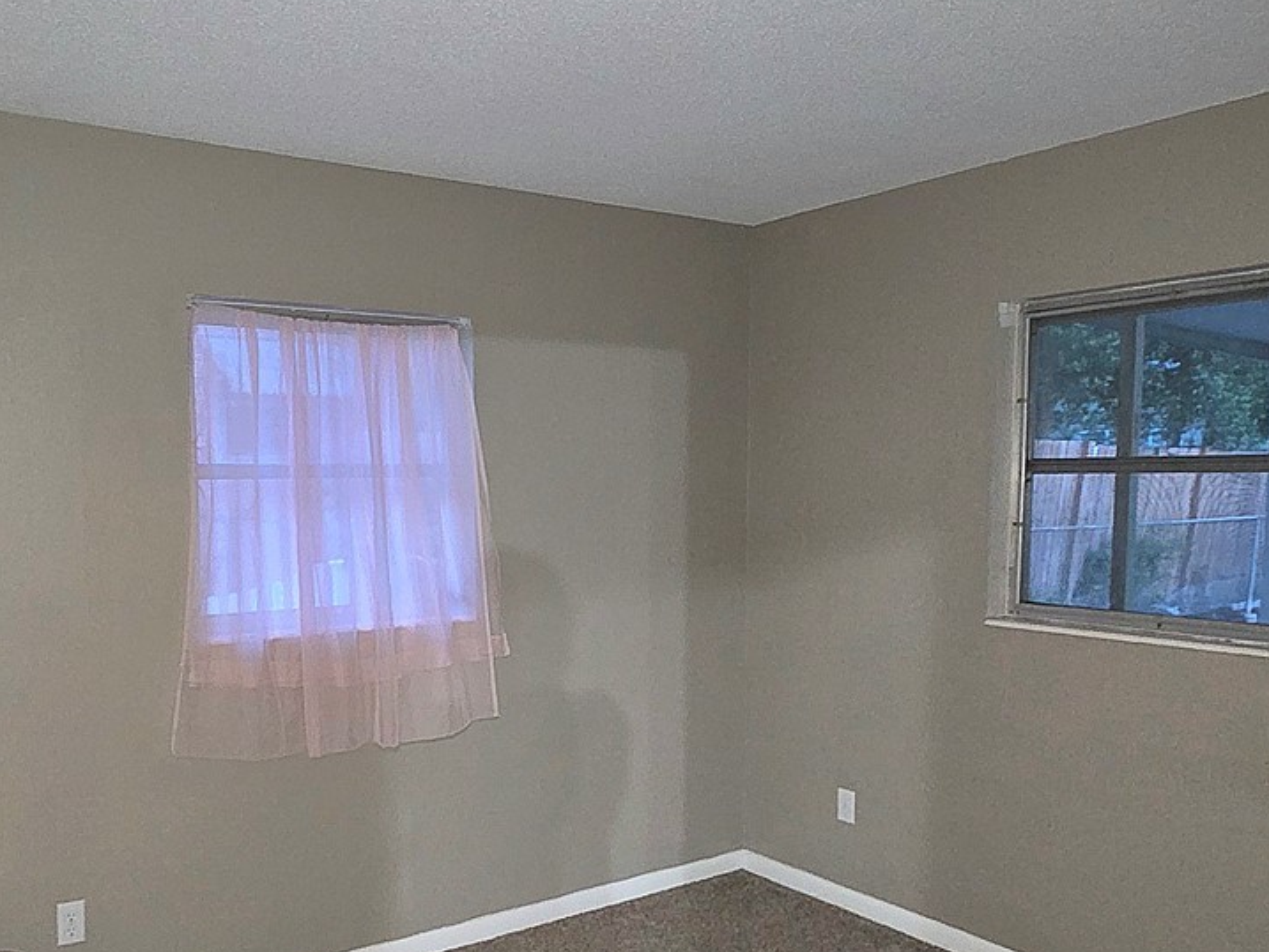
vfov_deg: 47.8
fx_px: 1063
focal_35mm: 29
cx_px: 492
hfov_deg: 61.0
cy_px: 593
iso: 500
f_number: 1.9
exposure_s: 1/8.01
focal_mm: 2.2
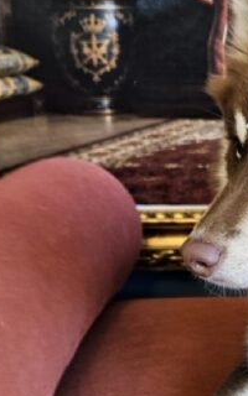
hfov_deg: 16.2
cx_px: 283
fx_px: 843
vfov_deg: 26.0
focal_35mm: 78
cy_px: 312
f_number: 1.8
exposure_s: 1/170
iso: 320
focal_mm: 5.4
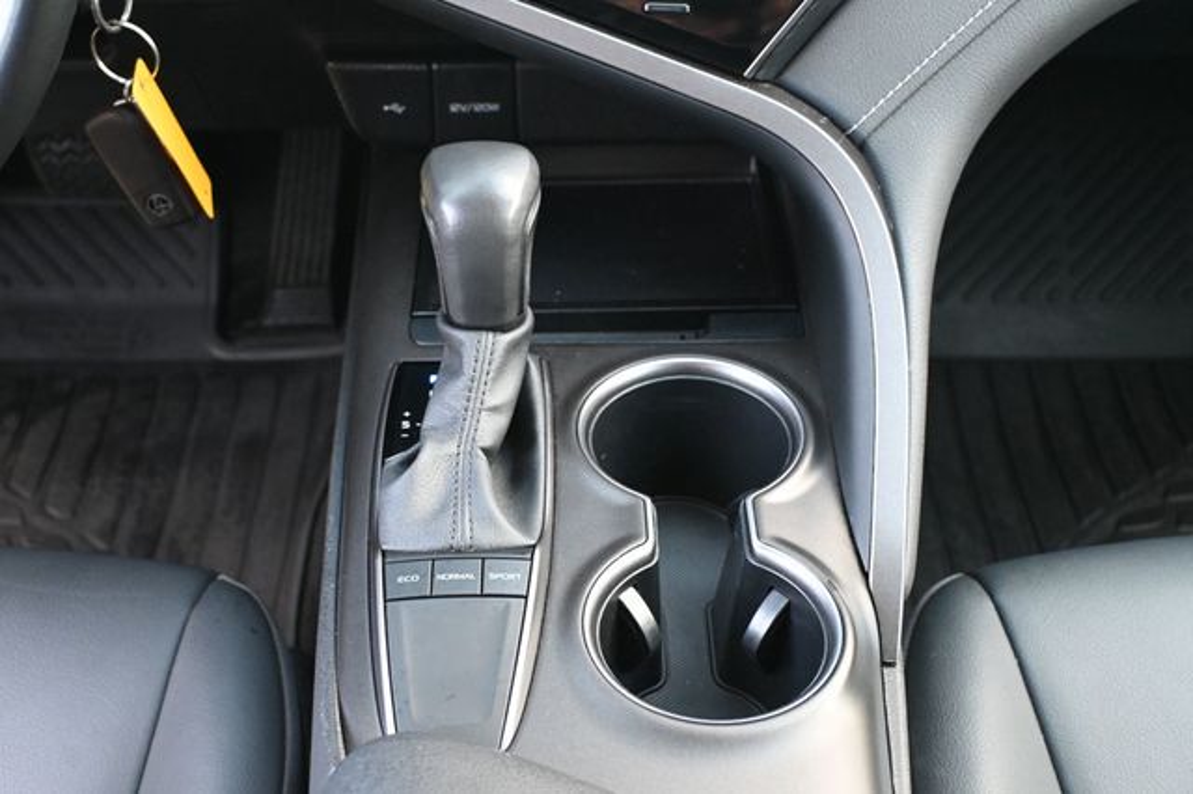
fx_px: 1515
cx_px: 596
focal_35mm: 46
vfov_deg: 29.4
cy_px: 397
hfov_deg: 43.0
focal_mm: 30.5
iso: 3200
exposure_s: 1/125
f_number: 4.8
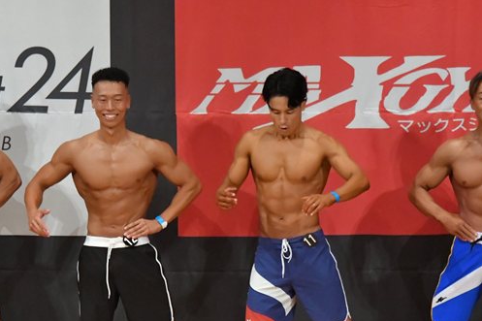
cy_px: 234
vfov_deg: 3.5
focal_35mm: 398
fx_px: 5327
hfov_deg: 5.2
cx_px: 219
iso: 9000
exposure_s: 1/400
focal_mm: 170
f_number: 5.6
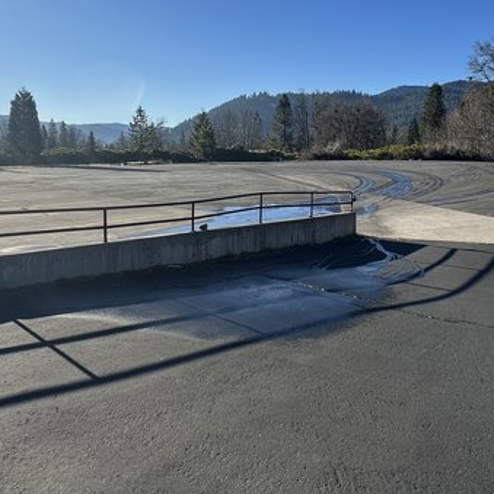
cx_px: 296
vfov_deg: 56.2
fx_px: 452
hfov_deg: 56.9
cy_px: 168
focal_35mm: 28
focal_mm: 2.22
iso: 40
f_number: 2.2
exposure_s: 1/1642
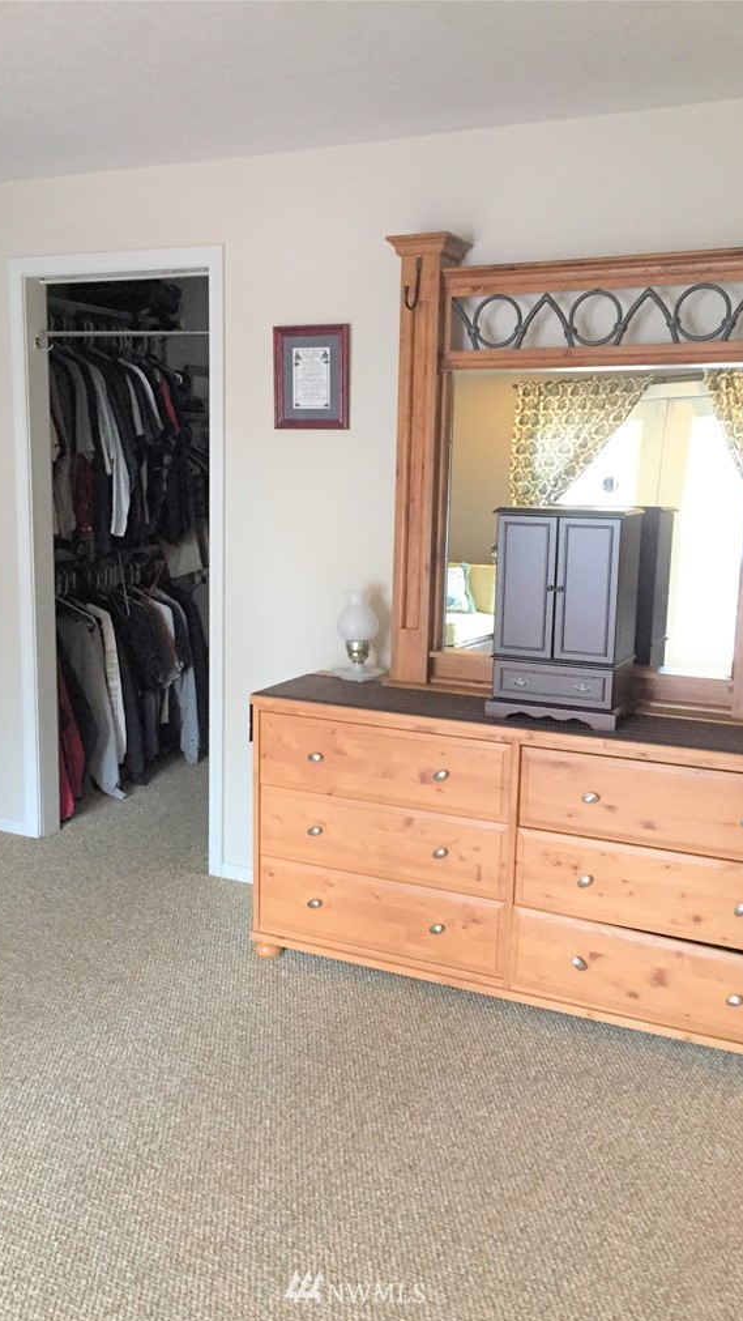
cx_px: 358
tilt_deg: -8.6
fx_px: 1120
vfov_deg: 61.0
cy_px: 668
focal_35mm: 32
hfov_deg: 36.7
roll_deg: -0.6
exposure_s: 1/30
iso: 200
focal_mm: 4.15
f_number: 2.2
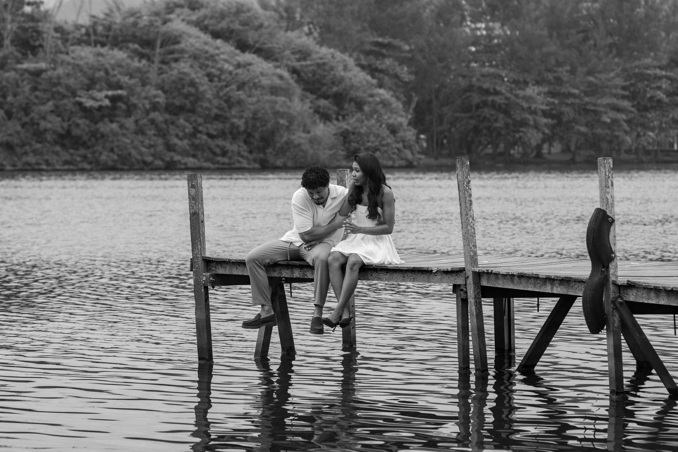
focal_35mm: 128
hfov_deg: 16.1
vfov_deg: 10.8
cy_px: 226
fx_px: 2401
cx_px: 339
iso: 800
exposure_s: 1/800
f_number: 3.2
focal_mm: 85
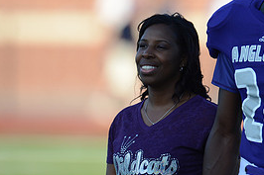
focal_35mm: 1200
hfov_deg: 1.7
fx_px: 8794
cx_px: 277
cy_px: 21
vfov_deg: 1.1
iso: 800
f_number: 4
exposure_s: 1/2500
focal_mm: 550
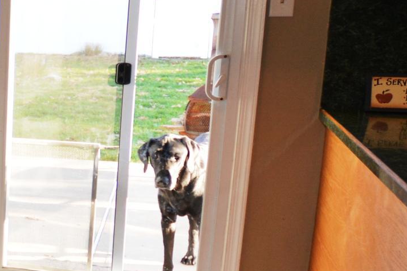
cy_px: 155
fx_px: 712
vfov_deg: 21.6
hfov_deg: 23.3
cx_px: -250
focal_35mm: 63
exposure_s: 1/125
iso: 360
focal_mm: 10
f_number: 3.5
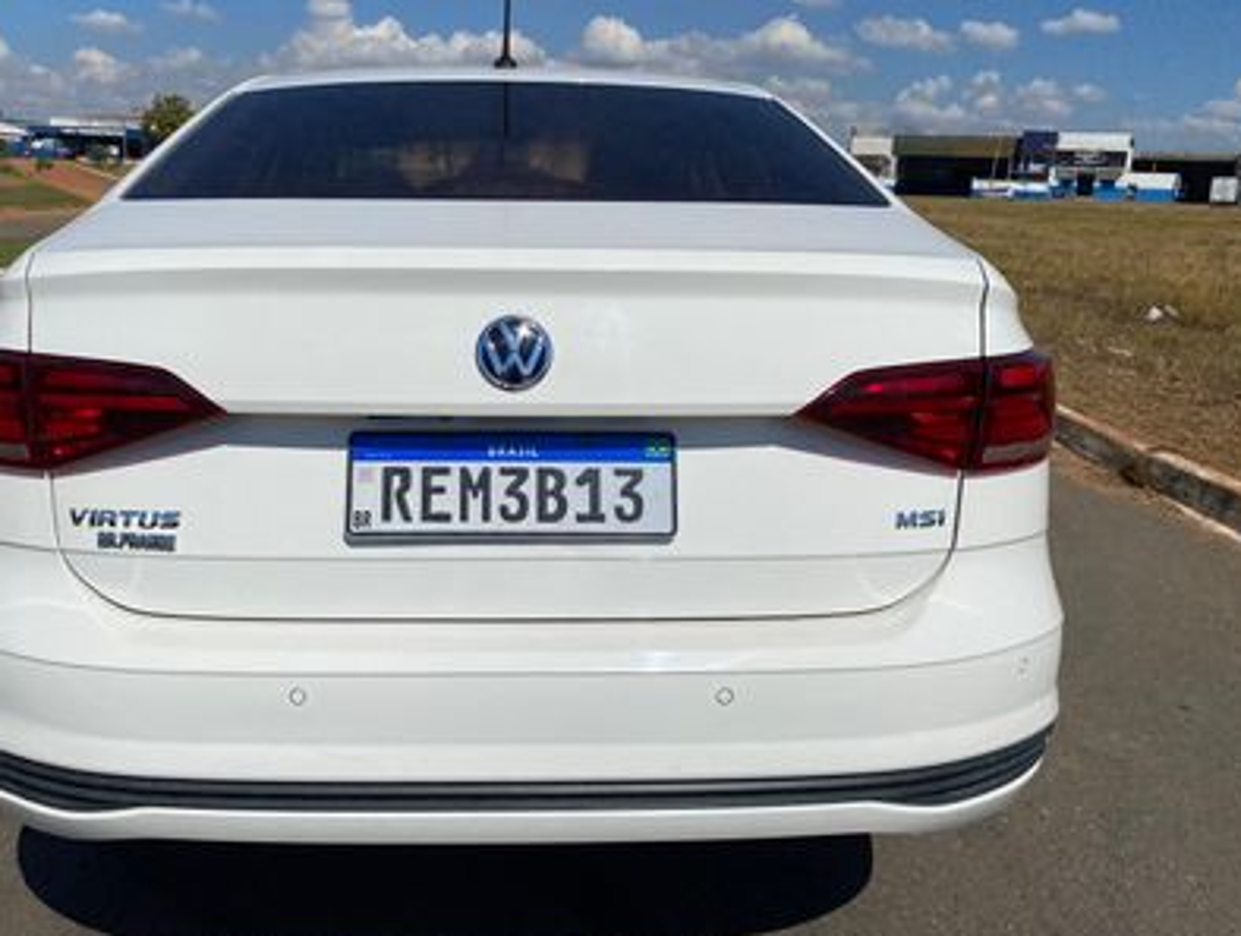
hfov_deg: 57.9
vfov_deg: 45.5
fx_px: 1113
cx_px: 513
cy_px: 407
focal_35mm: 31
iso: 32
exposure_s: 1/9615
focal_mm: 4.25
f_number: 1.8
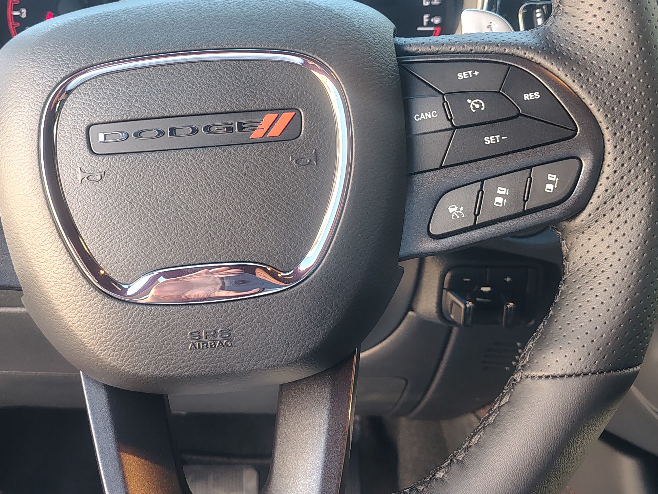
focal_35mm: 49
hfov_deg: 38.6
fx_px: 932
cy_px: 165
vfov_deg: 29.5
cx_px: 242
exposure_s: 1/111
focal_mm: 5.56
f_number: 1.8
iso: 386
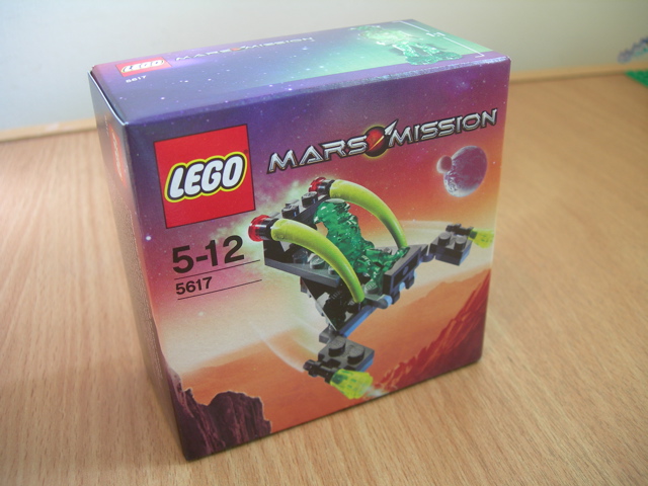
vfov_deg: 37.7
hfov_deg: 49.0
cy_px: 243
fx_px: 711
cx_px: 324
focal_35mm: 38
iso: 50
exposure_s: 1/5.5
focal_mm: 7.8
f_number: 2.8
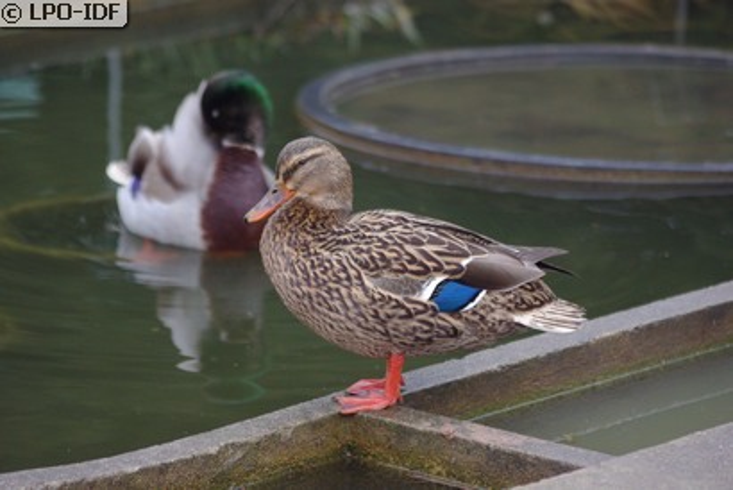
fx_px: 4584
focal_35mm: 225
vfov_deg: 6.1
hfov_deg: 9.1
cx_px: 366
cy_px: 245
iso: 800
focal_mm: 150
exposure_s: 1/250
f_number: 4.5
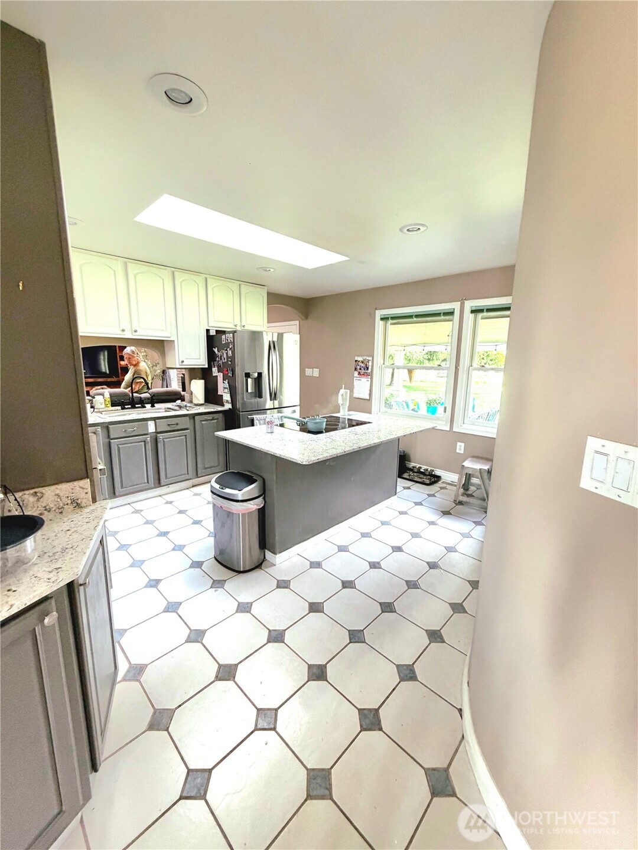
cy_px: 425
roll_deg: -0.2
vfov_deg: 102.1
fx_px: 344
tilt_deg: -9.5
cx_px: 319
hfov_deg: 85.7
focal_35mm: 14
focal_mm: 2.22
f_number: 2.2
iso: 320
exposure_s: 1/66.2
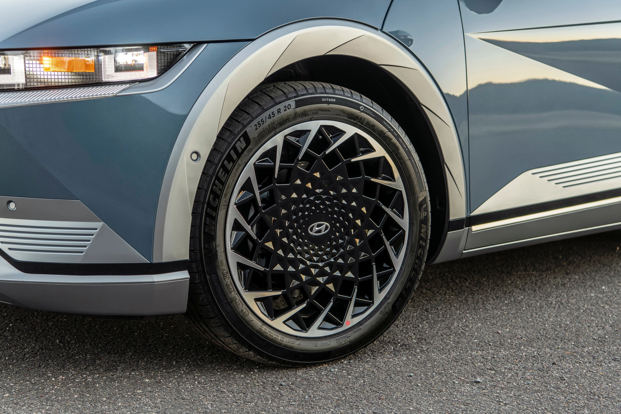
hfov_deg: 34.5
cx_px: 310
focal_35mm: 58
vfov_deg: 23.4
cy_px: 207
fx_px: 1000
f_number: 5
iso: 64
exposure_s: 1/13
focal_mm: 58
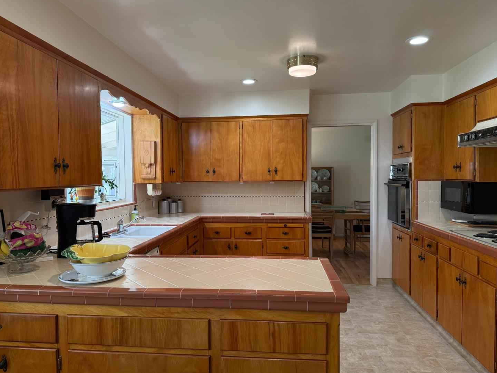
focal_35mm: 25
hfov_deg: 69.4
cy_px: 185
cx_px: 240
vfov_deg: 54.9
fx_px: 359
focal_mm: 6.76
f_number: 1.78
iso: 200
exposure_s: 1/120
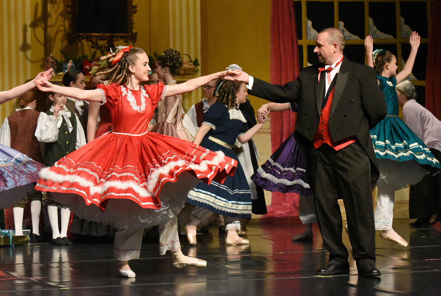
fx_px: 1350
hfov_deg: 18.6
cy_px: 148
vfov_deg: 12.5
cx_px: 220
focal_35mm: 110
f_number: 7.1
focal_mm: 110
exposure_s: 1/1000
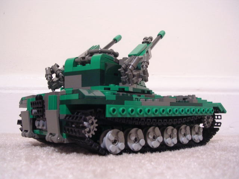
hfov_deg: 49.0
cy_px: 90
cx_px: 120
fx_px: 262
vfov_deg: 37.7
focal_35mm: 38
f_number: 2.8
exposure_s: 1/3.3
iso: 275
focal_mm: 5.8
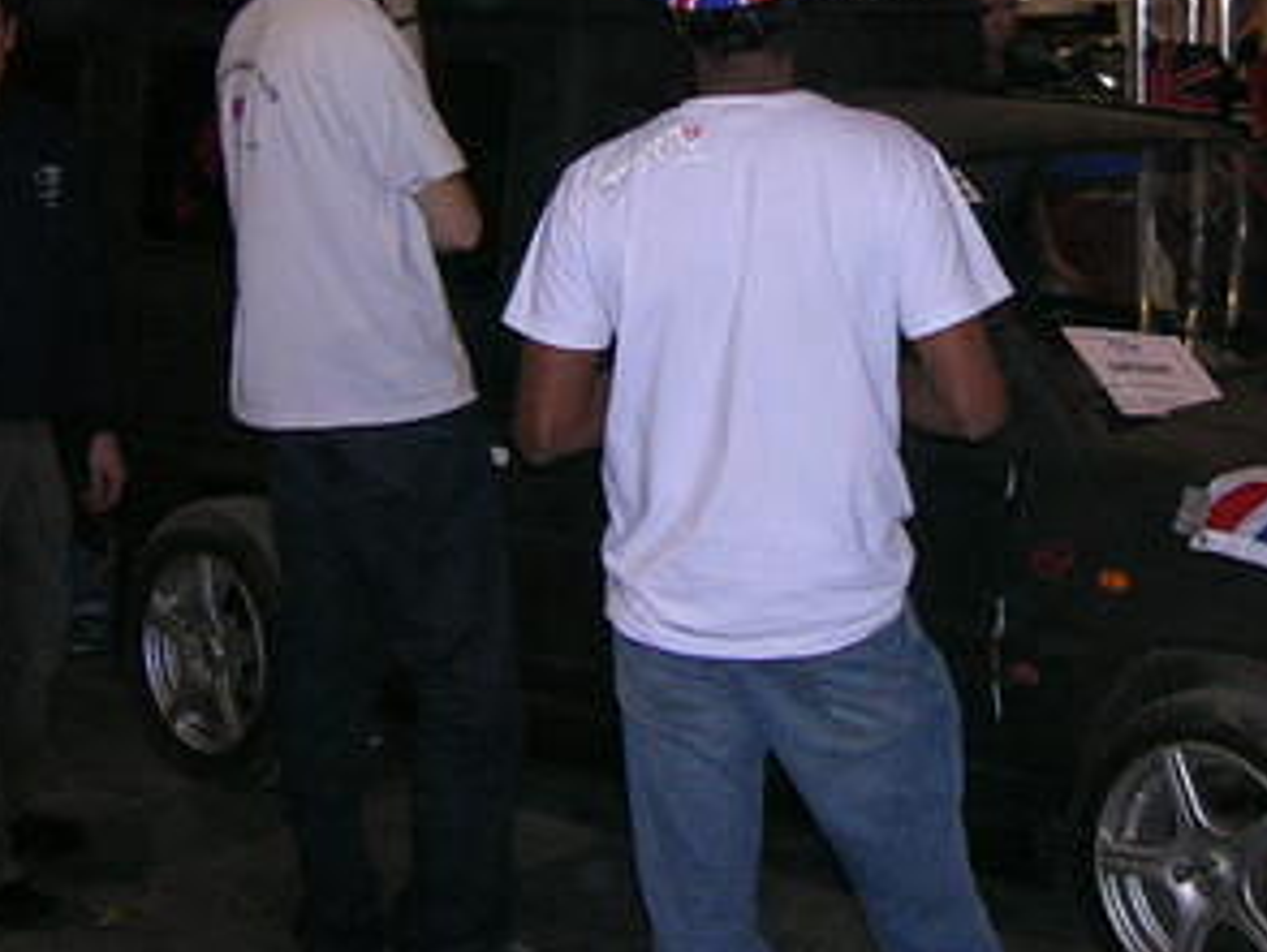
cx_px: 866
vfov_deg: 19.7
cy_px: 172
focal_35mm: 74
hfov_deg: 26.1
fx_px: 2711
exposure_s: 1/60.1
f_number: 2.9
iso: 112
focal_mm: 5.7
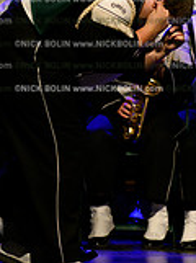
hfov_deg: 1.8
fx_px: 6124
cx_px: 88
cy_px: -69
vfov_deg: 2.5
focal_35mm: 808
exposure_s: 1/500
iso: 6400
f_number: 4
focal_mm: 300
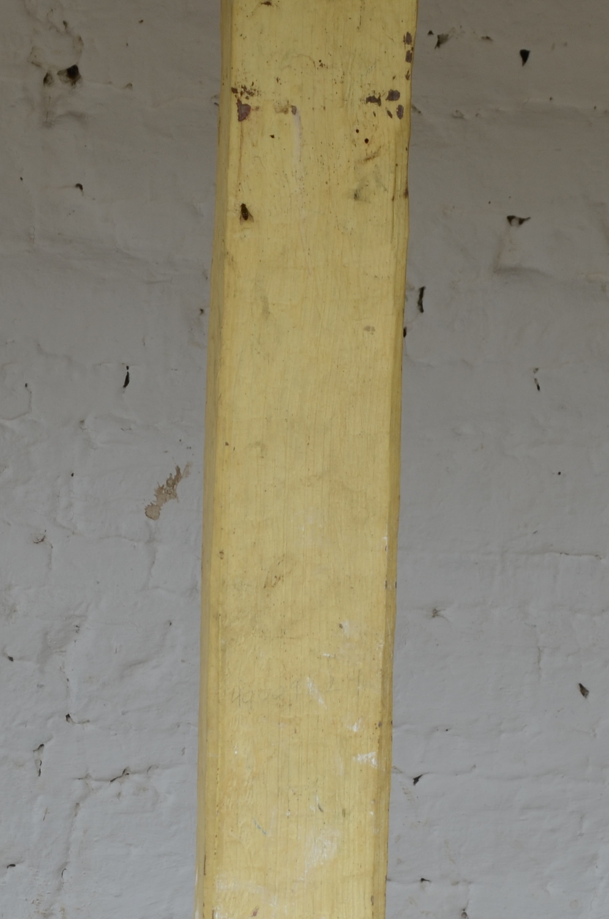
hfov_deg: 4.7
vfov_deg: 7.0
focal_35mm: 294
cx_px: 219
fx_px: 7493
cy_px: 905
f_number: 8
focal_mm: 78
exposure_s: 1/80
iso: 100
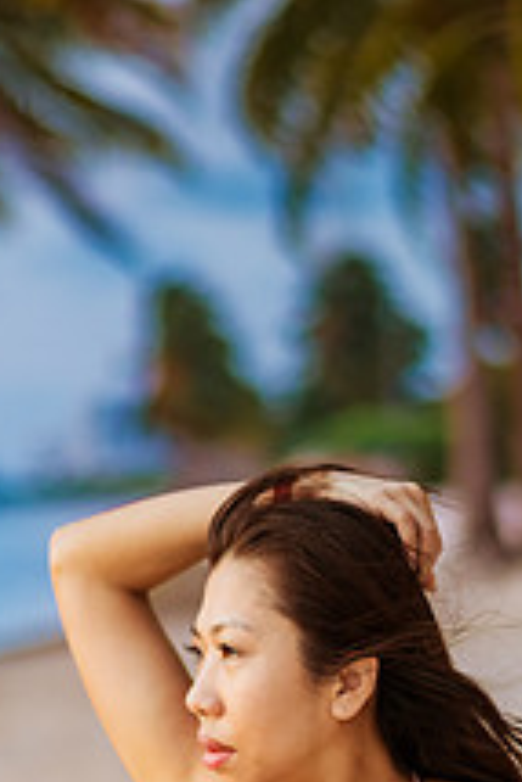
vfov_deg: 16.4
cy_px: 789
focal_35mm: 122
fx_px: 2649
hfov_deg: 11.2
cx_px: 318
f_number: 1.4
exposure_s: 1/6400
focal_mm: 58
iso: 640
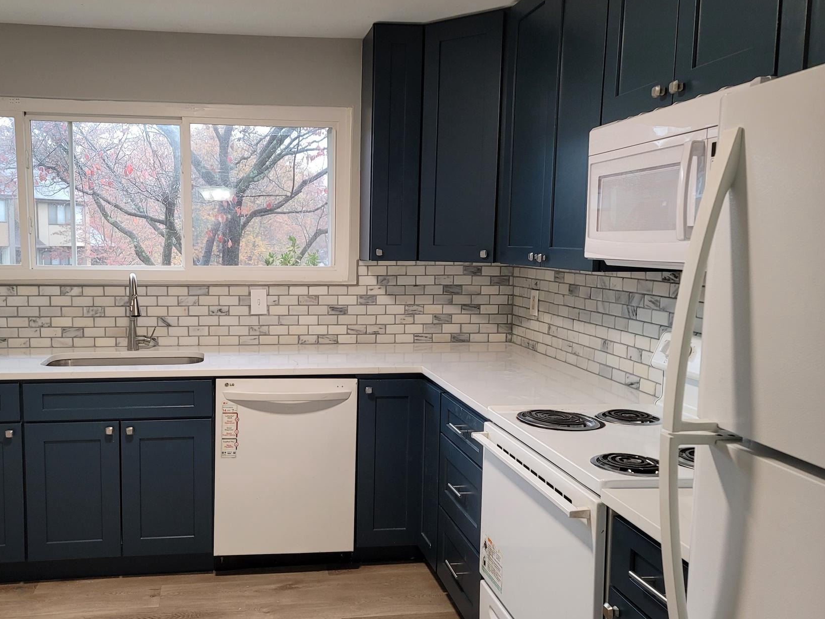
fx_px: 739
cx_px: 317
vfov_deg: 45.4
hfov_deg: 57.7
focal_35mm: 31
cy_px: 315
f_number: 1.8
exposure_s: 1/59
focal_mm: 7
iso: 250
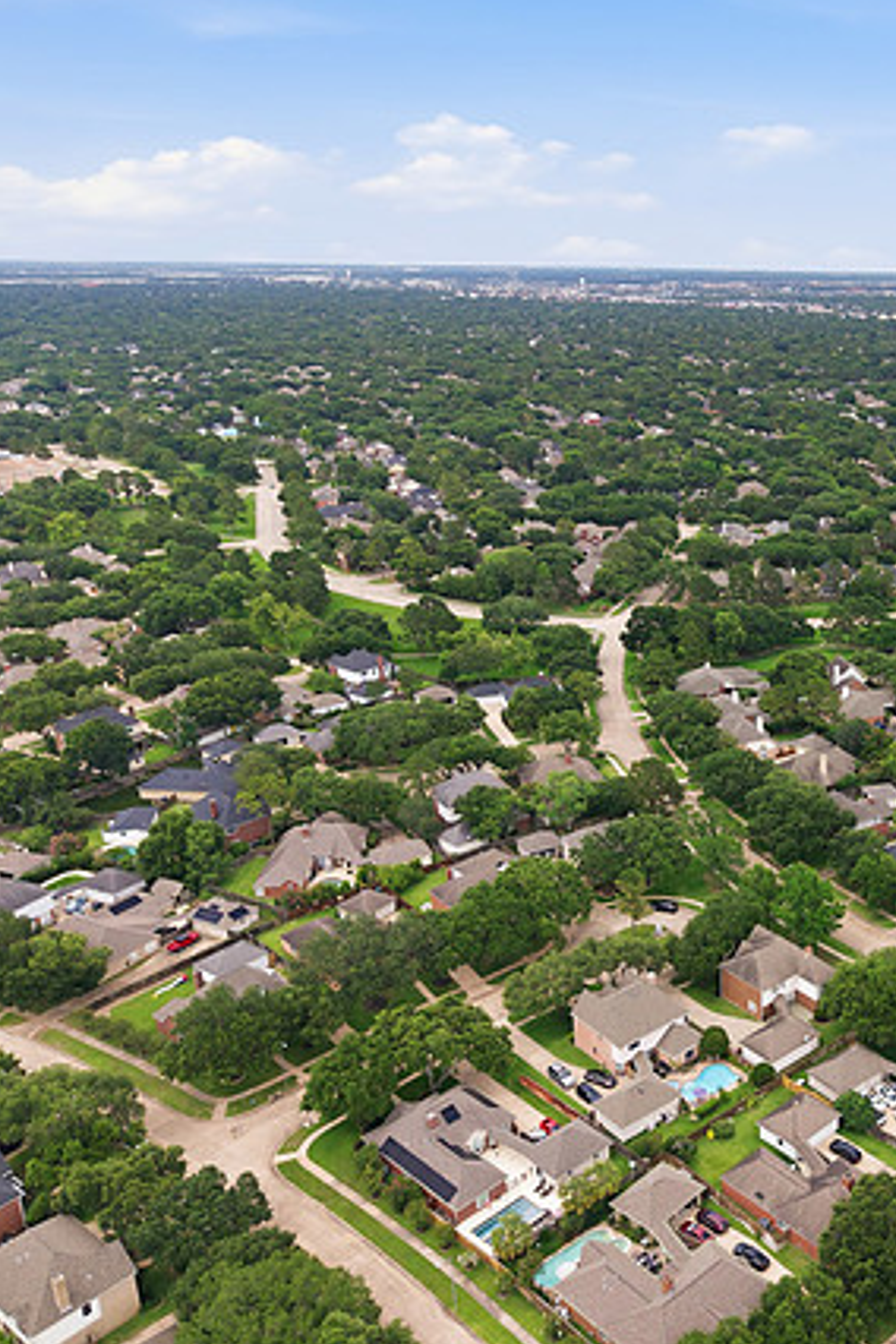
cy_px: 670
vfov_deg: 55.8
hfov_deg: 36.1
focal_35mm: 34
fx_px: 1269
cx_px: 836
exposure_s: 1/3200
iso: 220
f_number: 1.8
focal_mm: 8.7
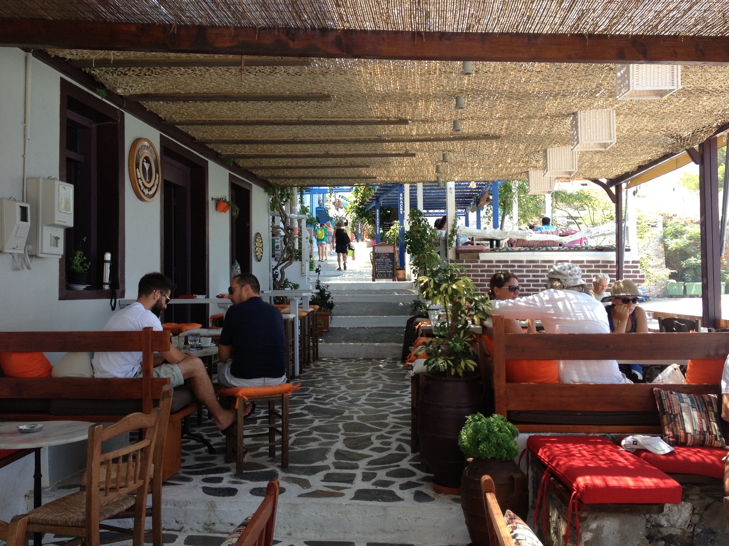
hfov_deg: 52.6
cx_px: 364
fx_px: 737
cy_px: 273
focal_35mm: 35
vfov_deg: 40.7
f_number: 2.4
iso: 50
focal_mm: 4.28
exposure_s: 1/130
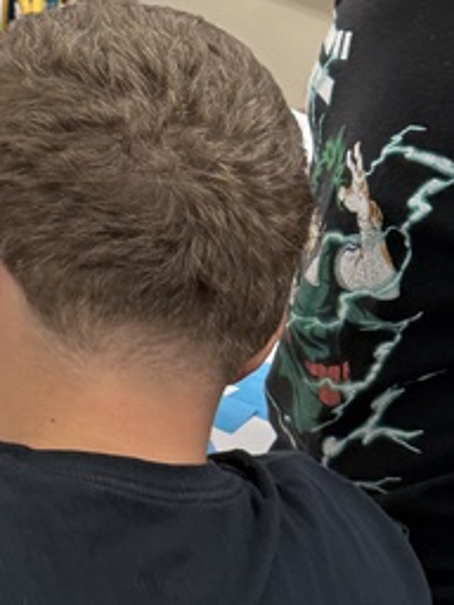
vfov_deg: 19.2
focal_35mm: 96
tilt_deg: -12.1
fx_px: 1679
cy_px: -128
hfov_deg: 13.4
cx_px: -437
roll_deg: -2.7
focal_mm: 6.76
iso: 125
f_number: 1.78
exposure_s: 1/60
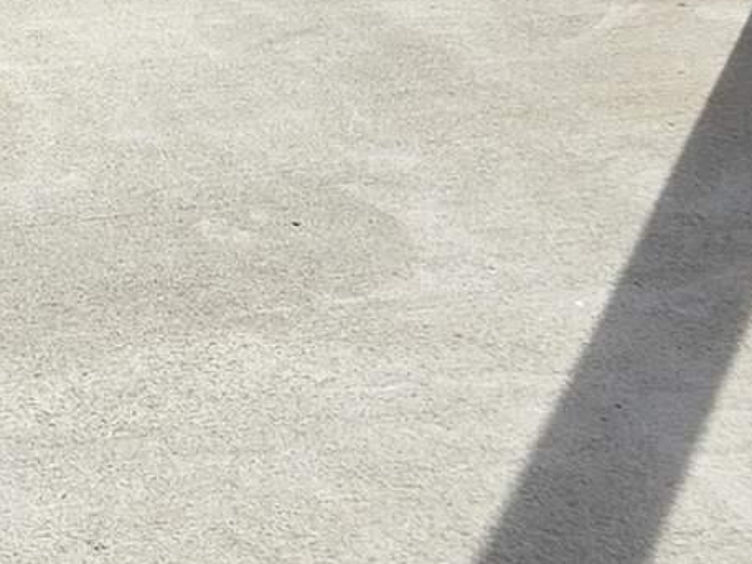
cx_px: -661
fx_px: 3367
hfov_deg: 11.7
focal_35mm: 155
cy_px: -421
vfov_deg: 9.2
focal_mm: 5.4
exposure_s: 1/1276
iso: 25
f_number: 1.8
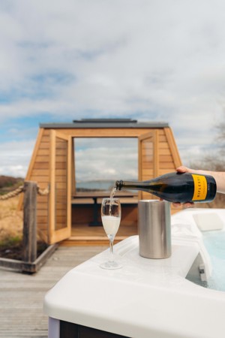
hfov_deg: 43.6
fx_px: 281
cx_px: 112
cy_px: 169
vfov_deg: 61.9
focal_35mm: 30
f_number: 4
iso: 100
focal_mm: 30
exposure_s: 1/500
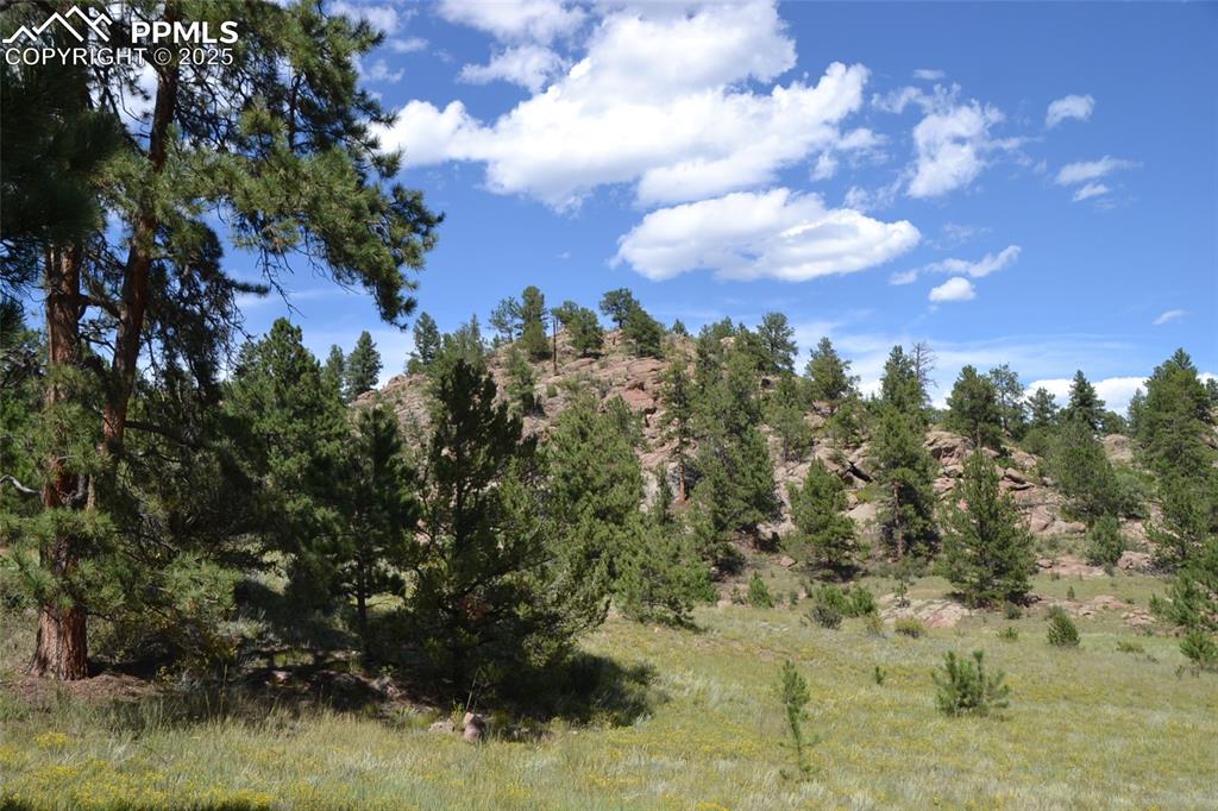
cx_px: 609
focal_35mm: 34
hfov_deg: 55.1
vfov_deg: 38.3
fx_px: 1167
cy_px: 406
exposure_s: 1/200
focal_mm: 23
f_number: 7.1
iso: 100
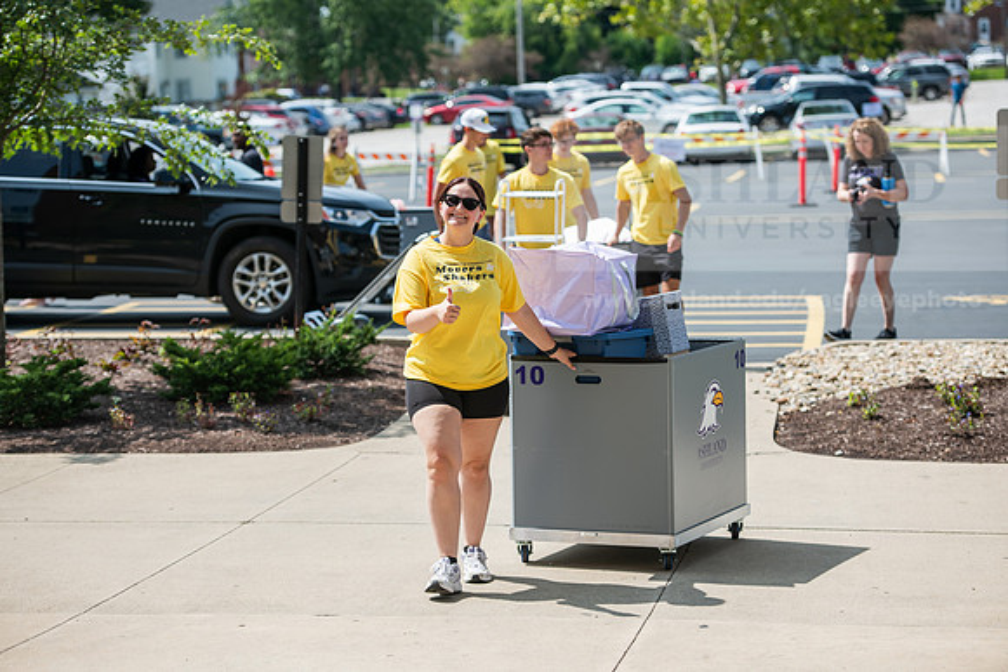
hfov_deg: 20.8
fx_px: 2745
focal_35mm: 98
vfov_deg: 14.0
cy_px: 336
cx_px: 504
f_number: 3.5
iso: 80
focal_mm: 98
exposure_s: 1/800
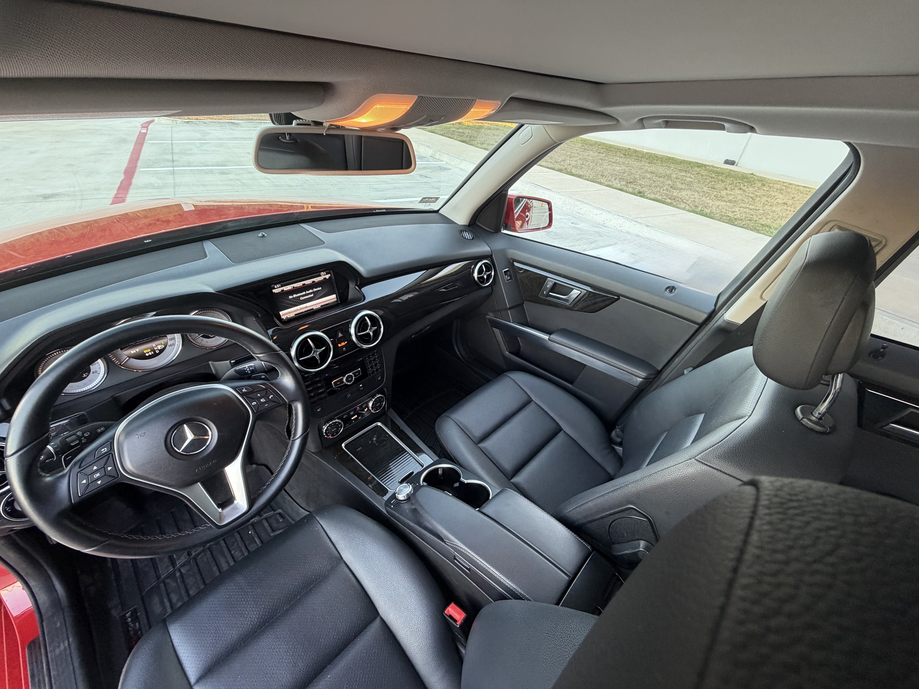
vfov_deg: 85.7
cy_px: 344
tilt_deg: -34.7
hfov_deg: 102.1
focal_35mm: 14
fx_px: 372
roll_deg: -7.4
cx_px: 460
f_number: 2.2
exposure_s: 1/50
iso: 200
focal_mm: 2.22
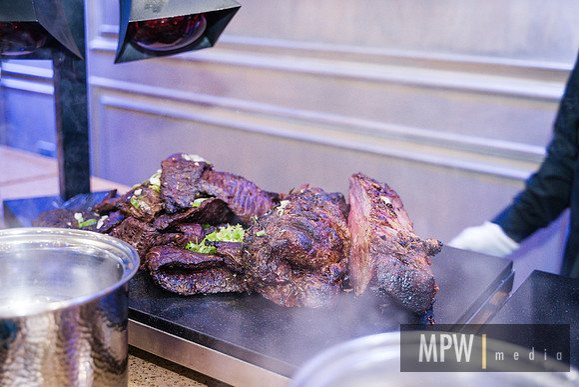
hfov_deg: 48.4
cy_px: 194
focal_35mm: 40
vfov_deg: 33.4
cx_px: 290
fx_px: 643
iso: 5000
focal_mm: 40
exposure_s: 1/125
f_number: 2.8
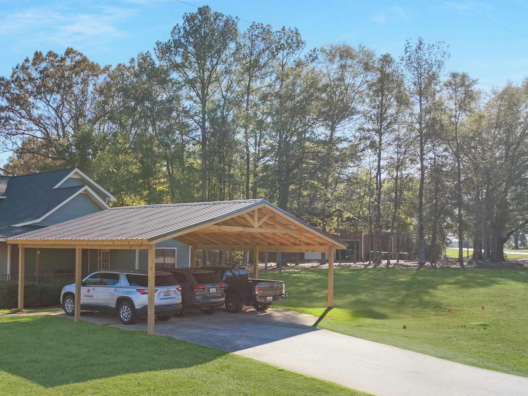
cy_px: 248
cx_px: 92
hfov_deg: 42.4
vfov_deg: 34.2
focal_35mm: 42
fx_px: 640
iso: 200
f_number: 2.8
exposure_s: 1/2000
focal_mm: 12.29
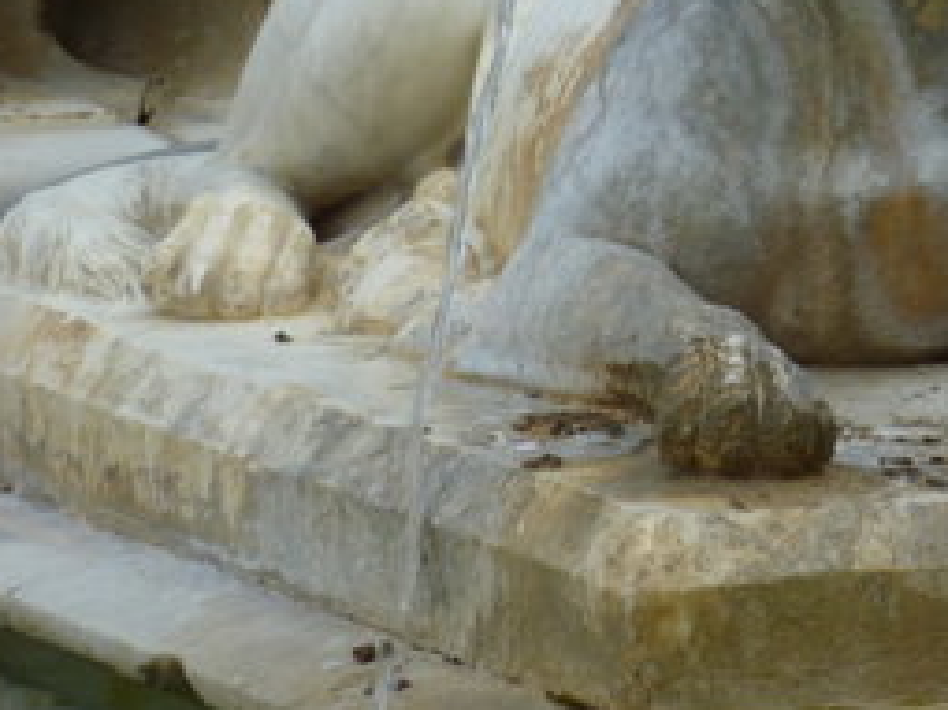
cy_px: 19
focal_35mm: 493
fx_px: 13495
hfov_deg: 4.0
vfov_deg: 3.0
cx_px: 755
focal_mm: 39.7
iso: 80
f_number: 4.7
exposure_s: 1/160
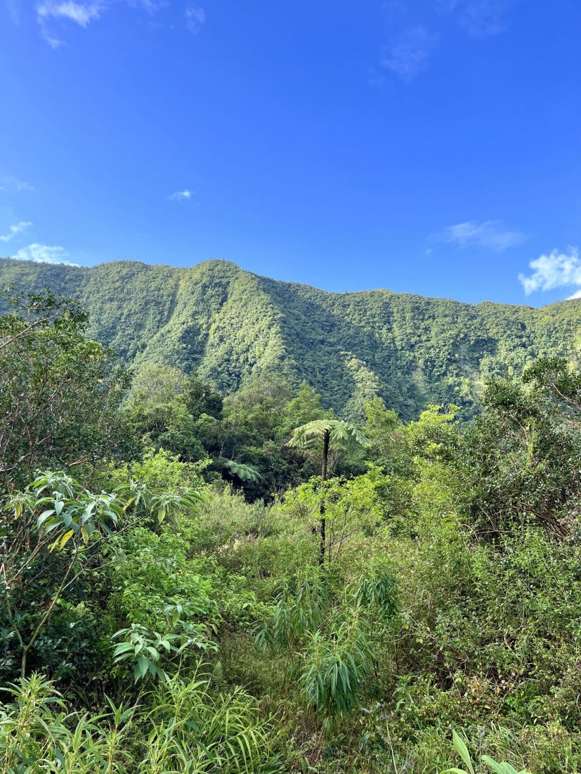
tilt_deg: +10.3
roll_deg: +0.9
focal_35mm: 26
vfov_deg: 67.3
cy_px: 387
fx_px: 582
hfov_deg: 53.1
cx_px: 290
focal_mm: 5.1
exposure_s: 1/1056
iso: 50
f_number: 1.6
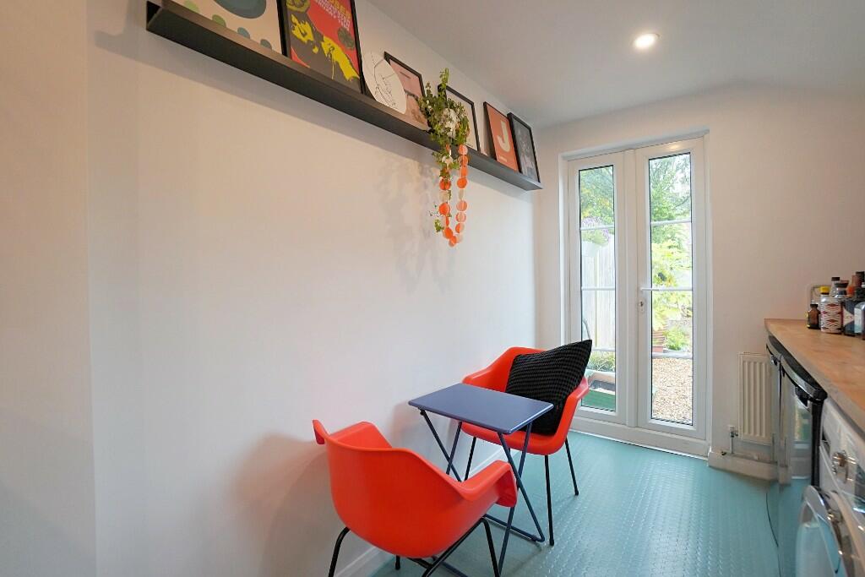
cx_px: 432
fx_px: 360
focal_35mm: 15
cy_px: 288
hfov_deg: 100.4
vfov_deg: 77.3
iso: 1000
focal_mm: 10
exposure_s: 1/160
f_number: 4
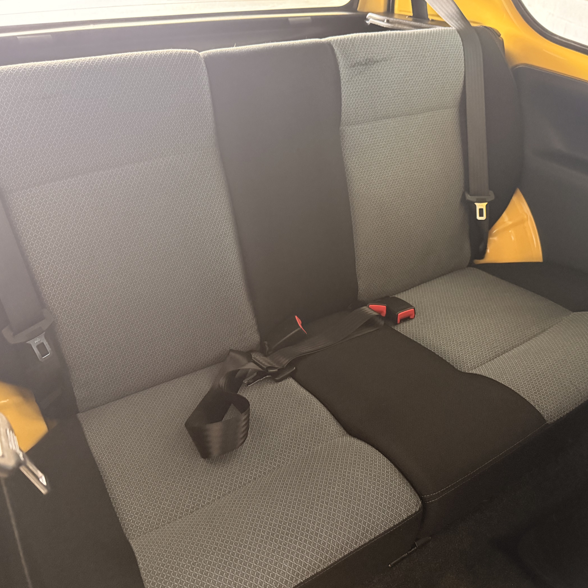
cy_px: 292
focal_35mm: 29
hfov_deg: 55.4
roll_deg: -2.9
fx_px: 557
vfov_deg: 55.6
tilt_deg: -33.6
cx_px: 334
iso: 800
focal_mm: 6.76
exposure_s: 1/25
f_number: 1.78
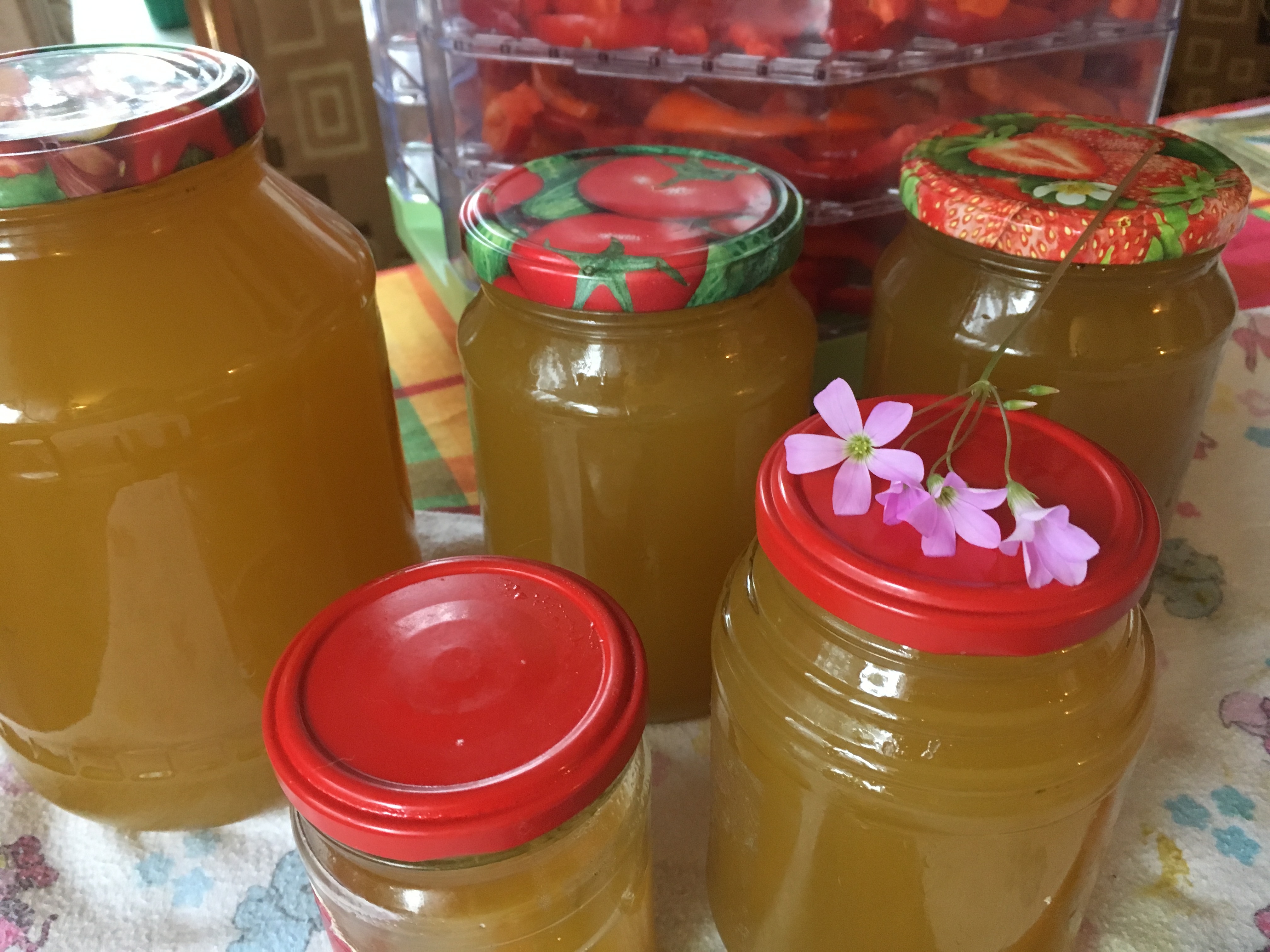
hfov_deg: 61.7
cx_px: 635
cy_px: 476
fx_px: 1064
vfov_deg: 48.2
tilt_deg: -34.6
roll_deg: -0.2
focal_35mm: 29
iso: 200
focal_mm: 4.15
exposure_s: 1/25
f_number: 2.2
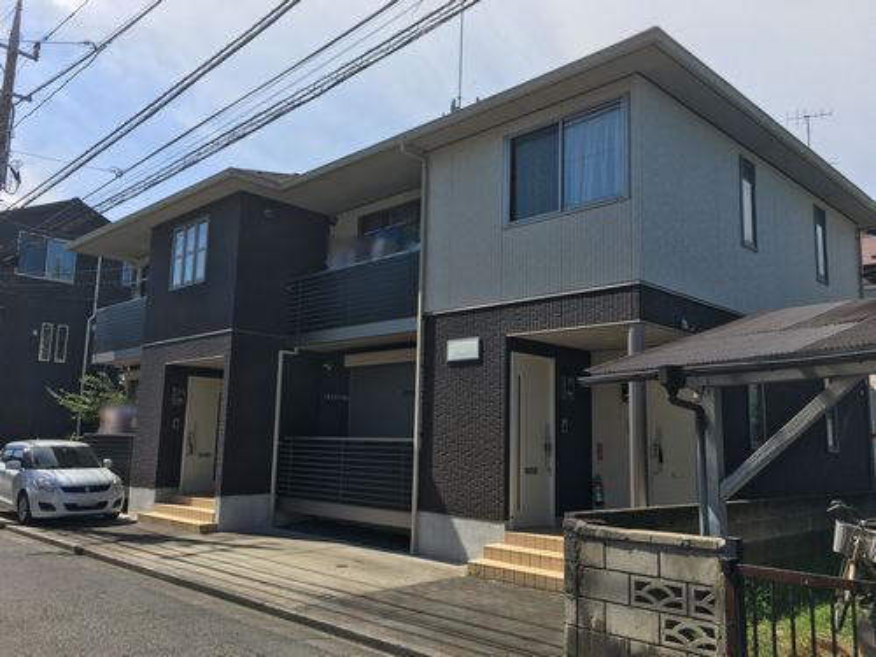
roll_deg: -0.7
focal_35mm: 29
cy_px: 328
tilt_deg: +10.7
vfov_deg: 48.2
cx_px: 438
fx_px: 734
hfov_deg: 61.7
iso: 25
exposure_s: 1/1425
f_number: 2.2
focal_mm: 4.15
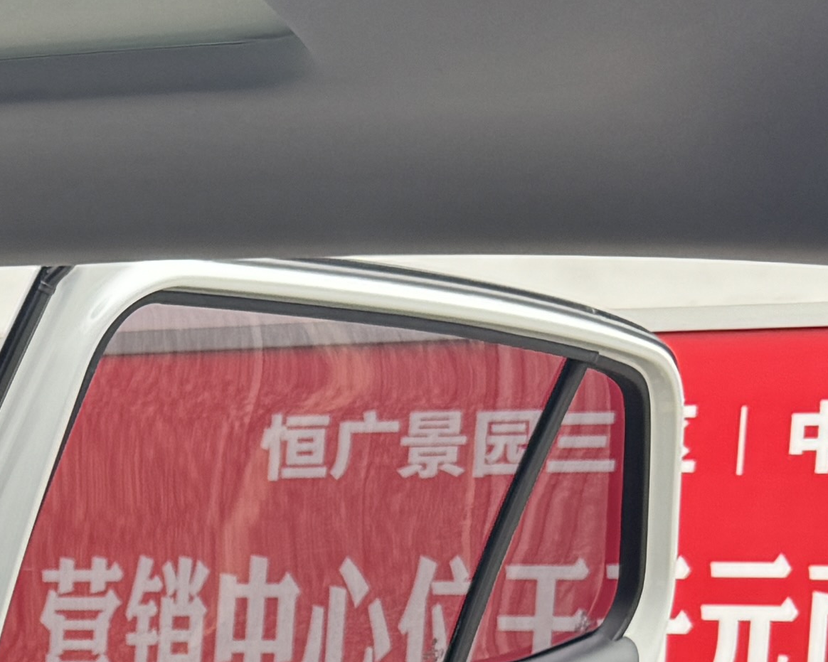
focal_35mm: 115
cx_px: -512
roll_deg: -2.7
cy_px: 1020
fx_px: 2818
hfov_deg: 15.1
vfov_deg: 12.7
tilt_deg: -5.0
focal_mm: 6.86
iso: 64
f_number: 1.78
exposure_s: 1/121
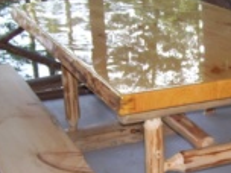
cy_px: 140
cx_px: 180
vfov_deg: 16.3
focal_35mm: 90
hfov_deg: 21.5
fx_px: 601
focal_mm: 6
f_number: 2.7
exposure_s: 1/60
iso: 100
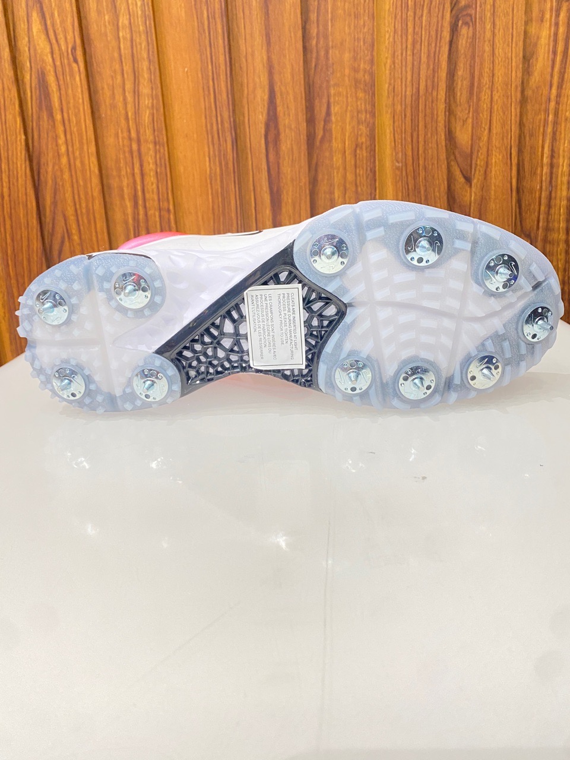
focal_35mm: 26
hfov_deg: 53.1
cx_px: 285
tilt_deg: -16.7
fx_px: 571
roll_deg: +3.8
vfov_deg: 67.3
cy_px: 380
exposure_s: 1/50
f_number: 1.8
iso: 160
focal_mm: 4.25
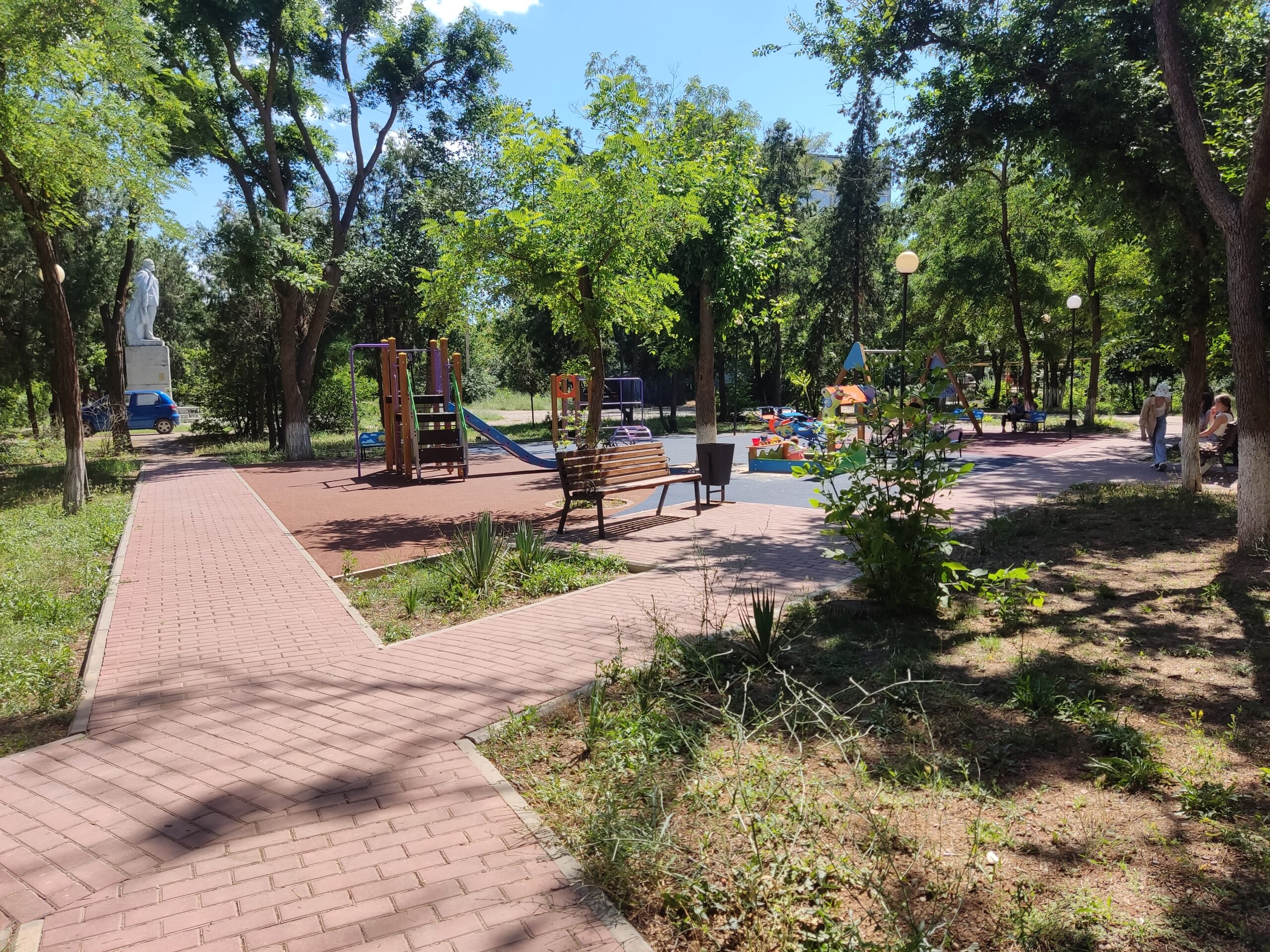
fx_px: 917
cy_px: 476
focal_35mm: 25
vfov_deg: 54.9
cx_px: 635
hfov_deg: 69.4
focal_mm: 4.71
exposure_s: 1/891
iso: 50
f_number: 1.79
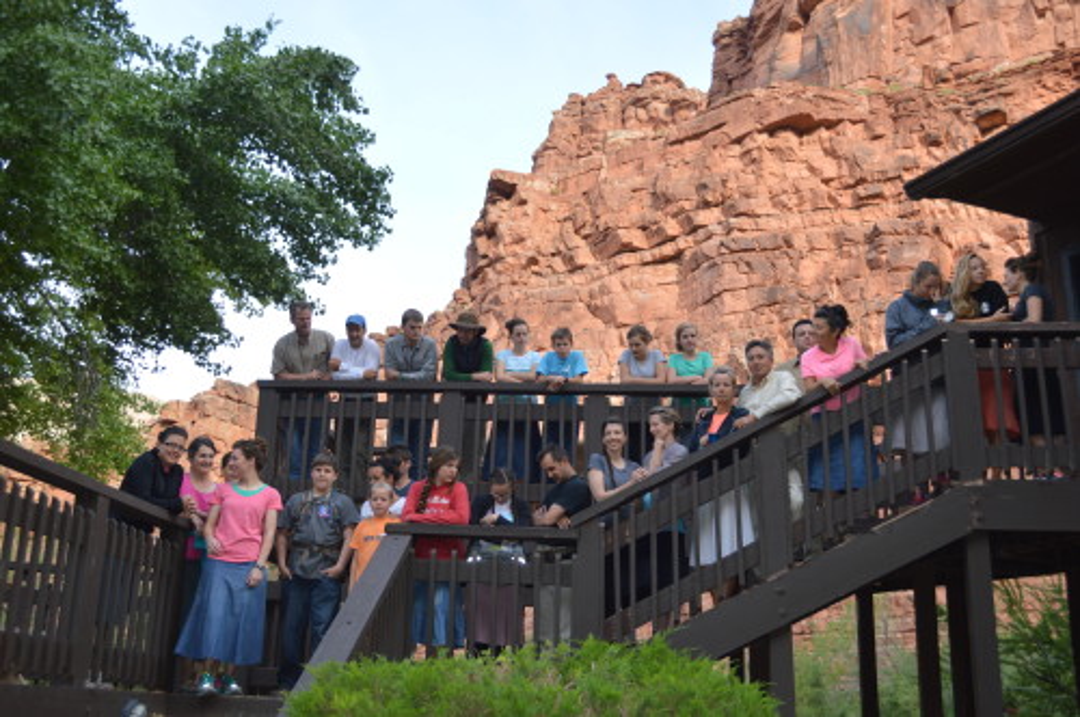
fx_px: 1079
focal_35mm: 36
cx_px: 540
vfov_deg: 36.8
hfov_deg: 53.2
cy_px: 358
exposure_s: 1/125
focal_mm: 24
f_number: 4
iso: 110
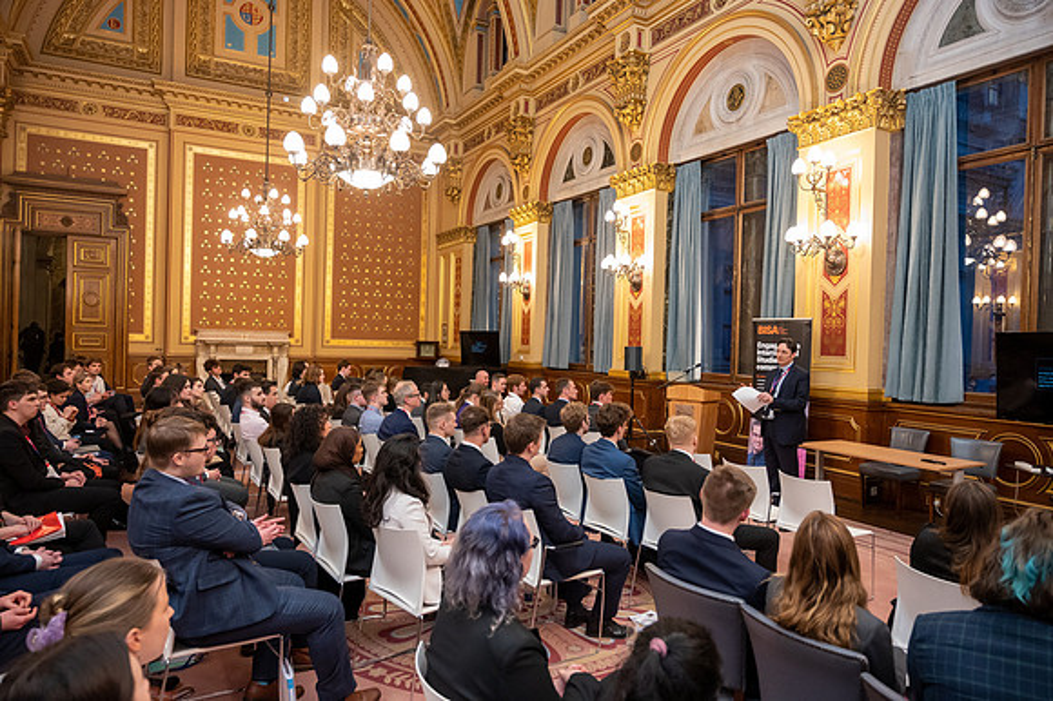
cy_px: 350
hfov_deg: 73.8
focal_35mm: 24
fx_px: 702
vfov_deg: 53.1
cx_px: 526
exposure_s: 1/125
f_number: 4
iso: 6400
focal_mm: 24
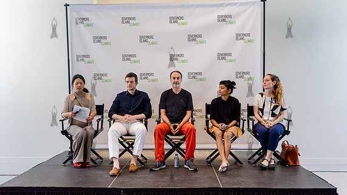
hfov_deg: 51.6
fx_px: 359
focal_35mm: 39
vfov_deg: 30.3
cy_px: 116
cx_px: 171
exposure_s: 1/320
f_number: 4
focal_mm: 36
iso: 4000
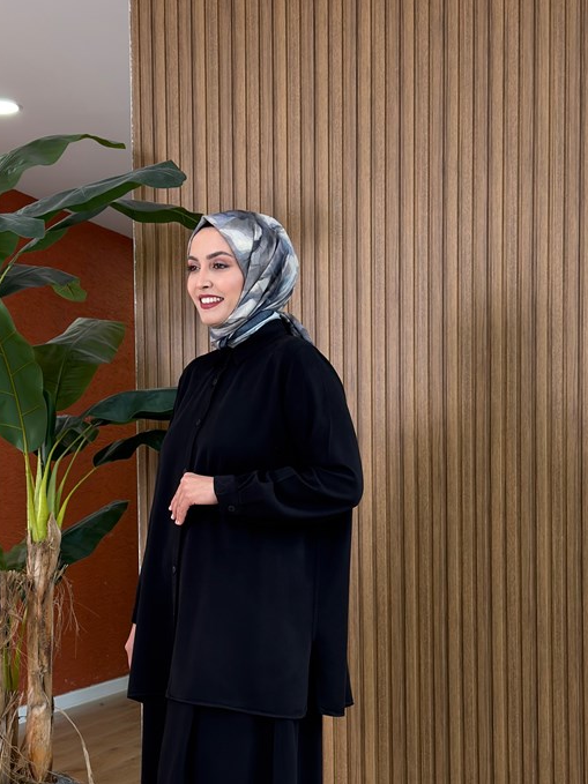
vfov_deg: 29.1
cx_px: 229
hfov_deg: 22.2
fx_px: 1495
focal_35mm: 66
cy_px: 548
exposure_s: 1/81
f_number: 1.78
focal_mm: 6.76
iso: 100
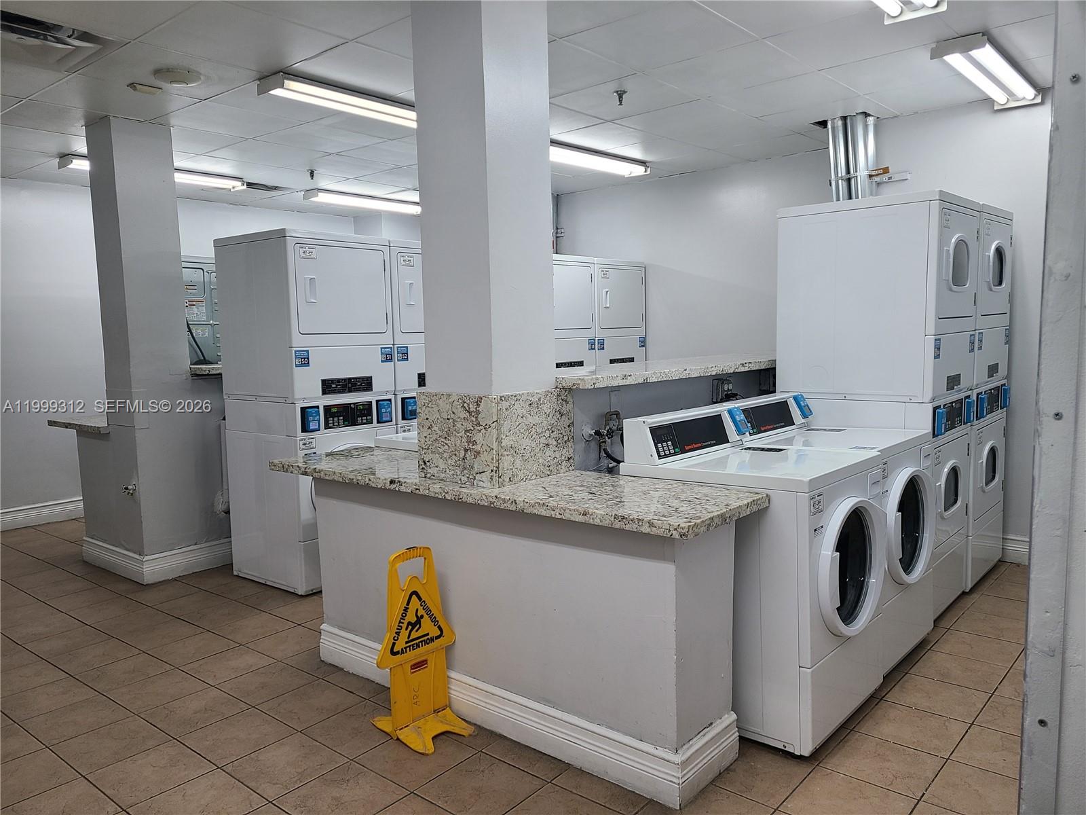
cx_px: 543
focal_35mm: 26
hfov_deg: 67.3
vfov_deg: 53.1
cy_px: 408
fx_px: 816
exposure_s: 1/60
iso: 64
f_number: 1.8
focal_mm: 5.4
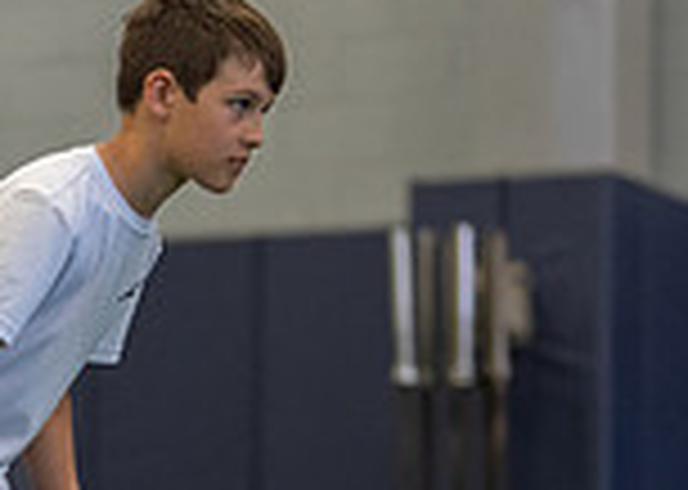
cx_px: 103
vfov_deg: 5.4
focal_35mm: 265
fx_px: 5173
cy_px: 512
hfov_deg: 7.6
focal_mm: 50
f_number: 1.2
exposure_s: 1/1000
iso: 1250
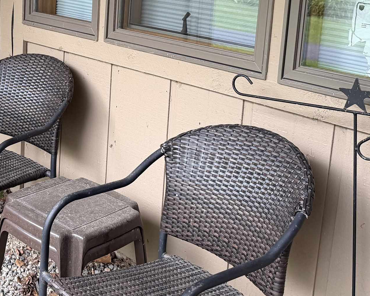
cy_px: 33
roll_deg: -2.2
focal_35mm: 57
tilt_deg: -10.0
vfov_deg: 25.9
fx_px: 624
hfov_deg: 31.3
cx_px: 27
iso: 250
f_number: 1.78
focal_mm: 6.76
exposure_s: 1/60
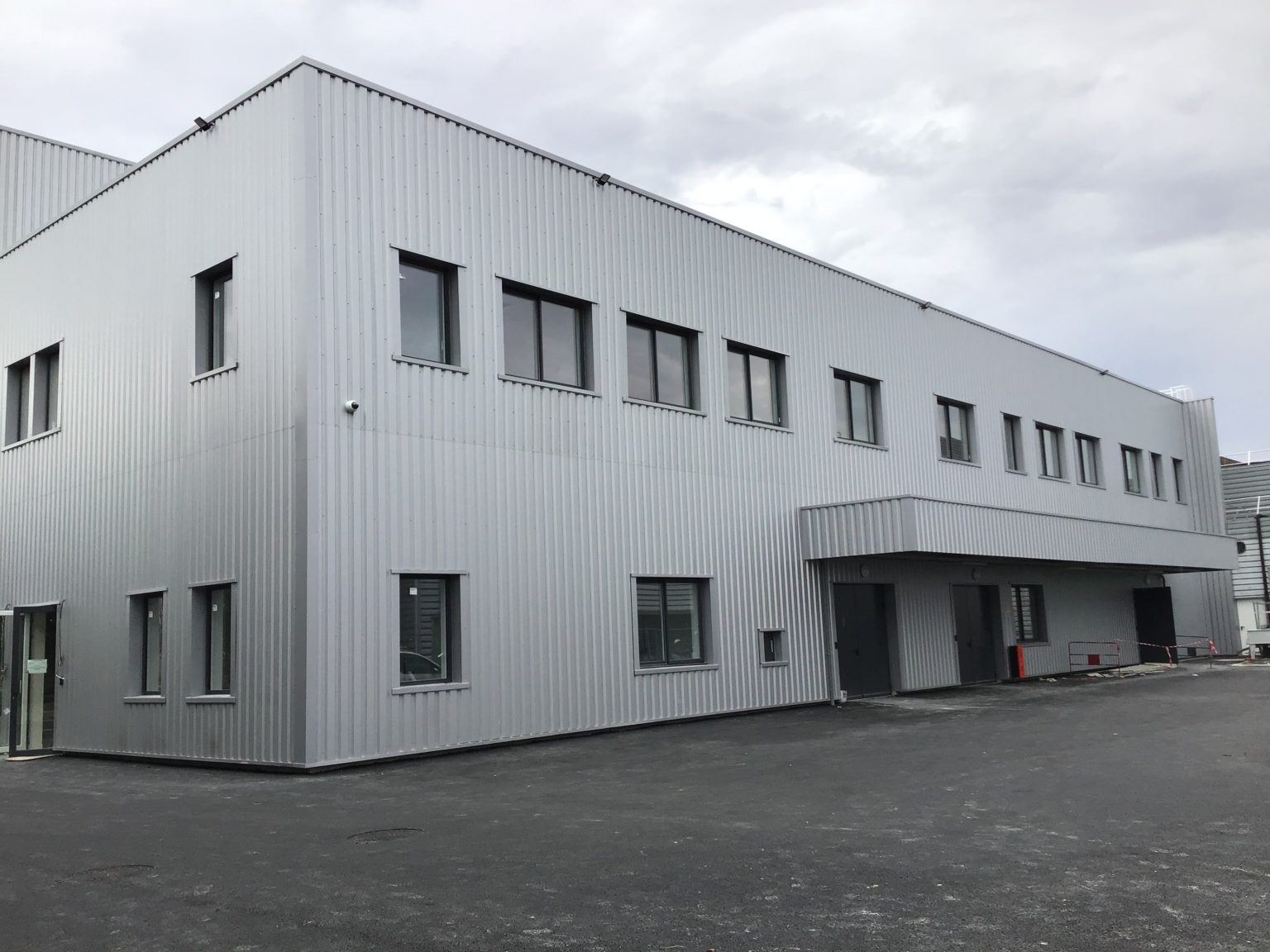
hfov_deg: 58.4
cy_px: 476
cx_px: 635
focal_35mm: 31
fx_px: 1137
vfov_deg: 45.4
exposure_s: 1/337
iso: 25
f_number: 2.4
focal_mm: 3.3
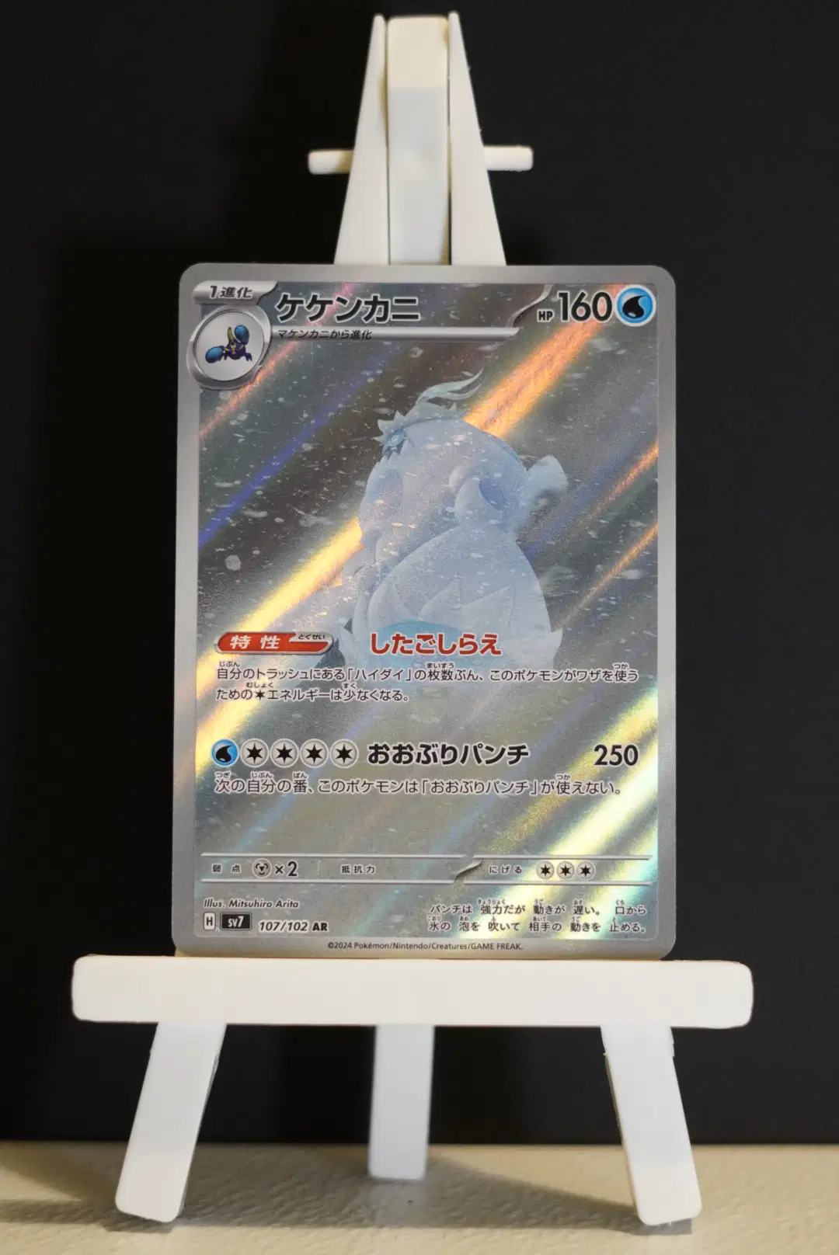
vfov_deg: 27.0
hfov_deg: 18.2
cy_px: 628
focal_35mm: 75
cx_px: 420
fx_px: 2617
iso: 1600
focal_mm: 50
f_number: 2.8
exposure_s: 1/60
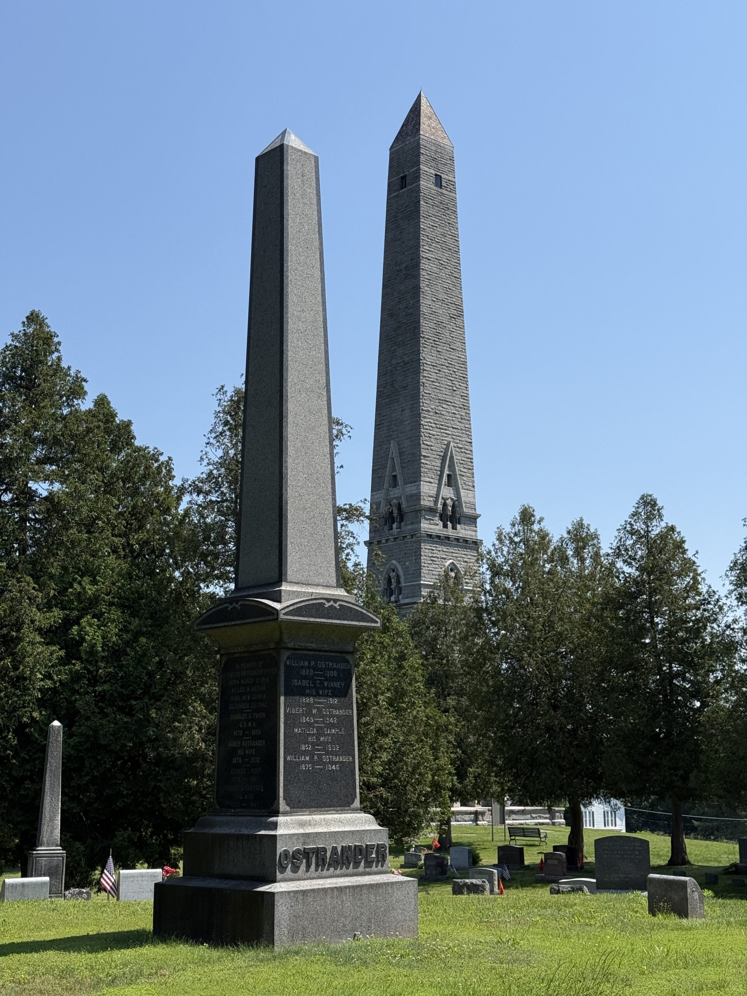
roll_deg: -0.1
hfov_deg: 30.3
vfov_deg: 39.7
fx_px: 1381
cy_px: 498
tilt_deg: +11.8
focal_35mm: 48
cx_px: 374
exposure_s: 1/5208
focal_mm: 6.76
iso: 64
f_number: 1.78
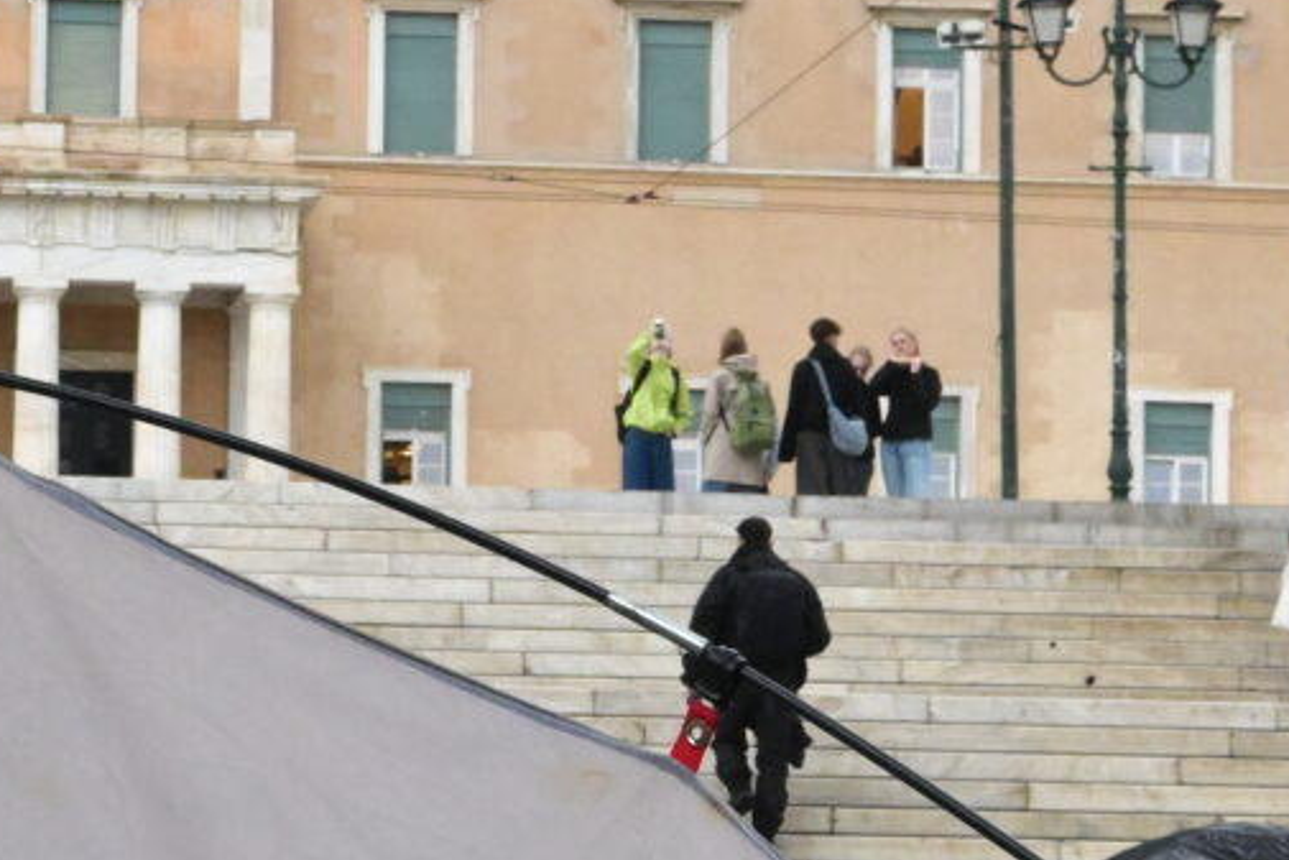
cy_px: 527
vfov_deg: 6.3
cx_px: 329
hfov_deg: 9.4
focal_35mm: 218
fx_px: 7807
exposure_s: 1/640
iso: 4000
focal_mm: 43
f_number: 10
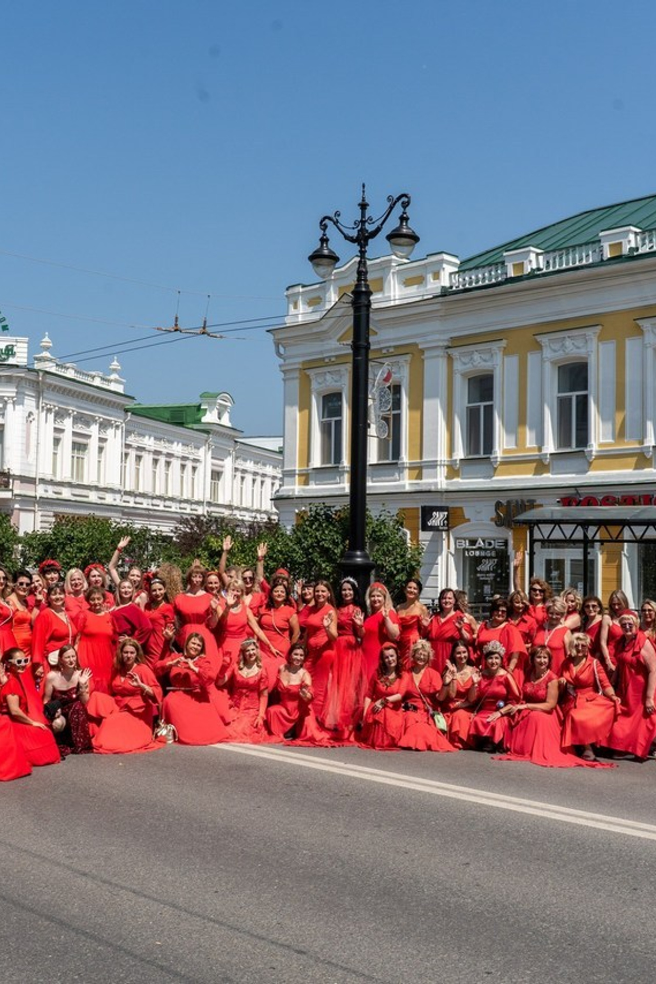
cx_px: 328
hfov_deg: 46.4
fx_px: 765
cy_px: 492
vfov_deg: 65.5
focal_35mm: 28
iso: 320
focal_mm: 28
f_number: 11
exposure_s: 1/640
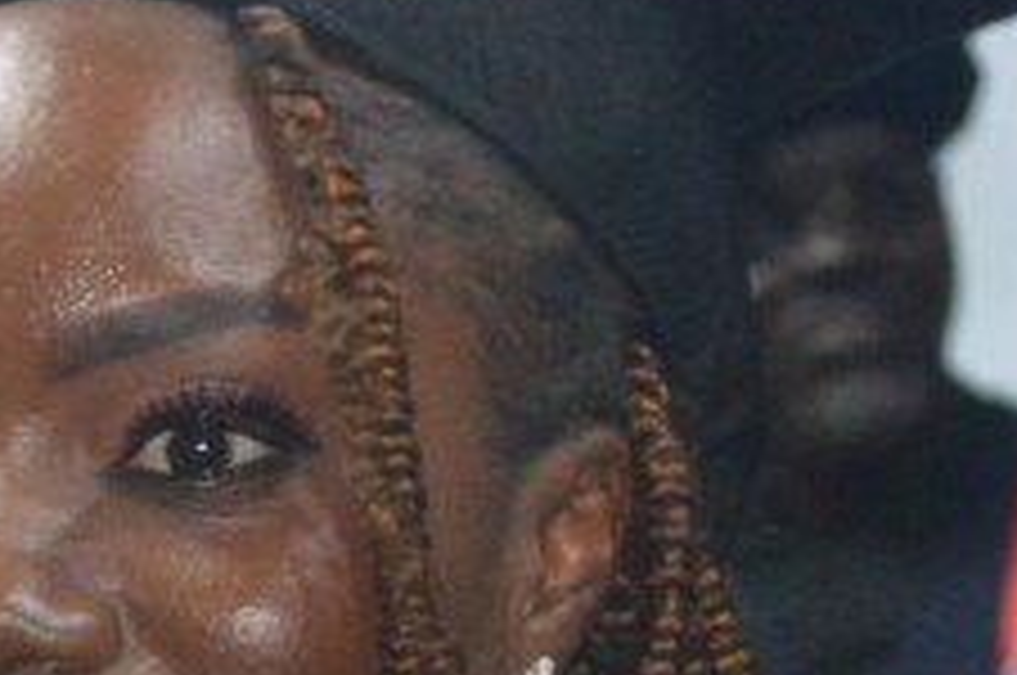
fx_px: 13766
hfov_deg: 4.2
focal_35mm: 488
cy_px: 1102
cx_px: -842
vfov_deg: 2.8
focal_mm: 46
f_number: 5.3
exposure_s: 1/60
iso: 2000
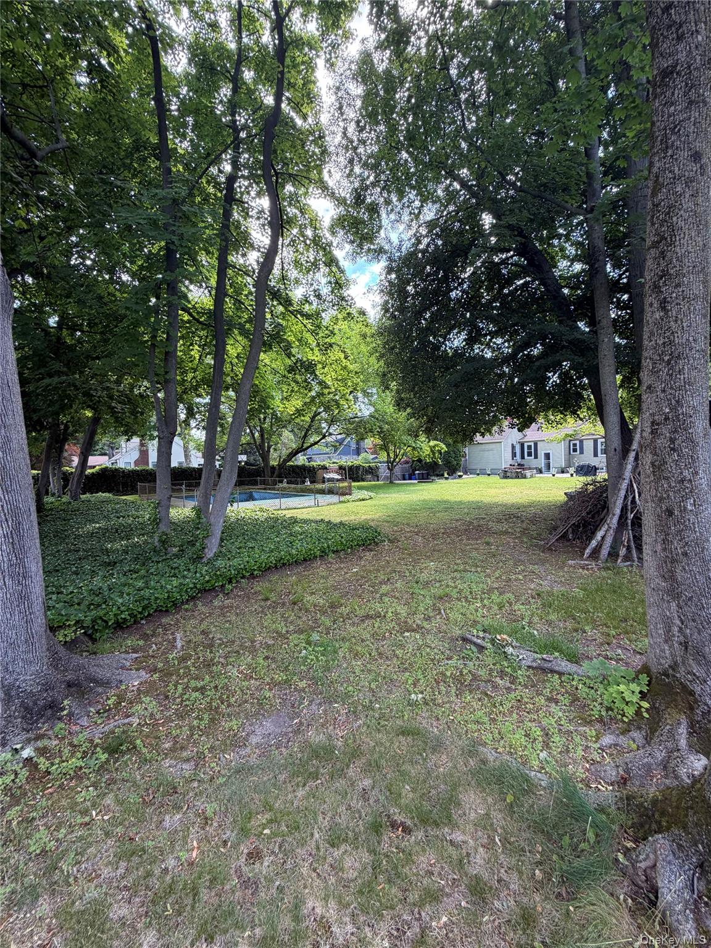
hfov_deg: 85.7
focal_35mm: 14
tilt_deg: +0.5
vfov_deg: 102.1
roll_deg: +1.3
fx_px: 383
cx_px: 356
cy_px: 474
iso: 64
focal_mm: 2.22
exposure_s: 1/121
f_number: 2.2
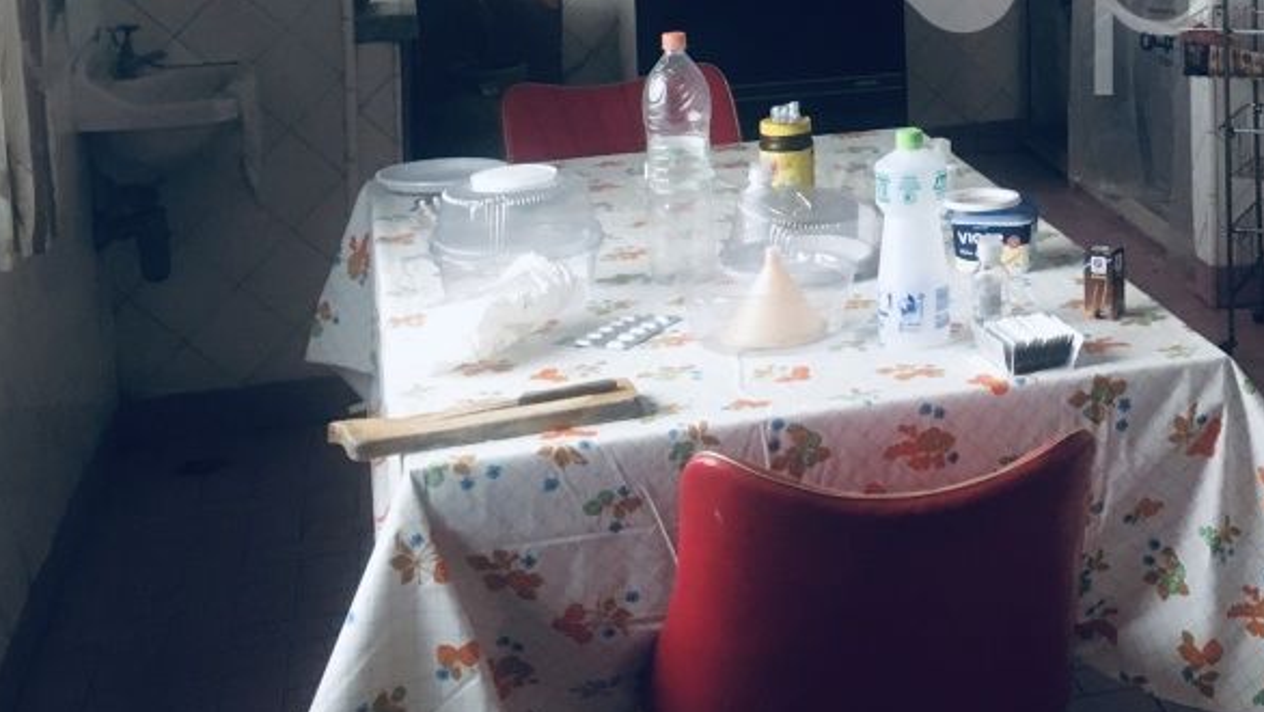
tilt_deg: -4.0
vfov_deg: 16.6
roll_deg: +1.4
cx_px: 1186
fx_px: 2313
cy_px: -175
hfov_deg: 29.1
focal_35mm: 69
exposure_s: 1/30
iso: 100
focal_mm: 4.15
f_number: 2.2
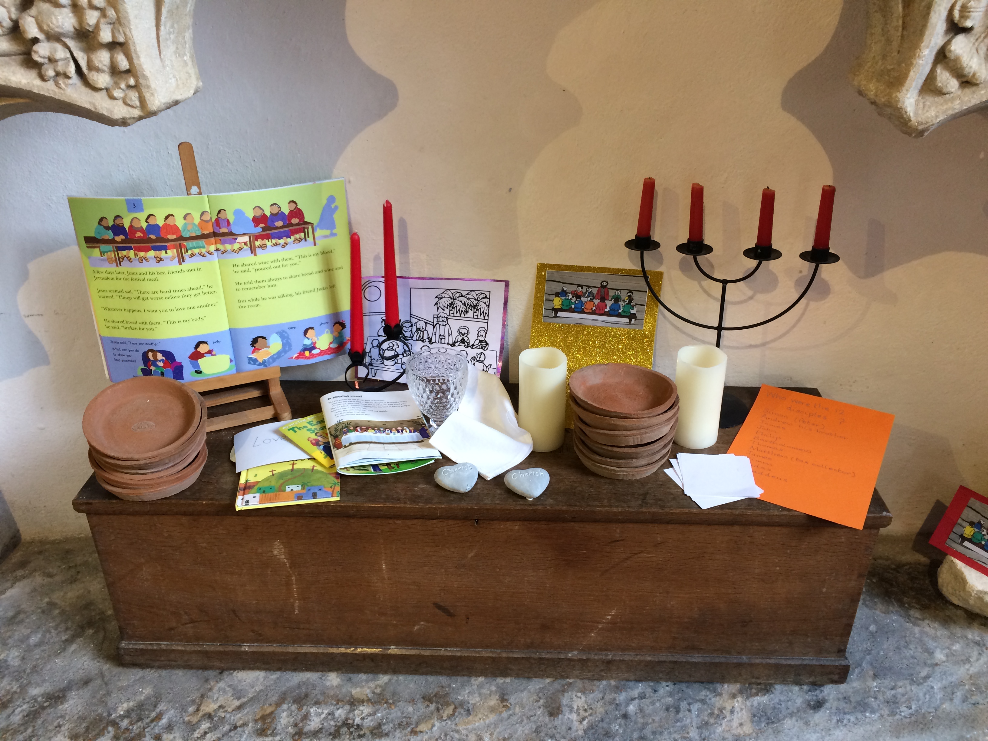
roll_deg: +0.6
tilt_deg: -32.6
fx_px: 828
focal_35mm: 29
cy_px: 370
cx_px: 494
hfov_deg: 61.7
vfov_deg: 48.2
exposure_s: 1/33
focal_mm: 4.15
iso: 125
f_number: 2.2
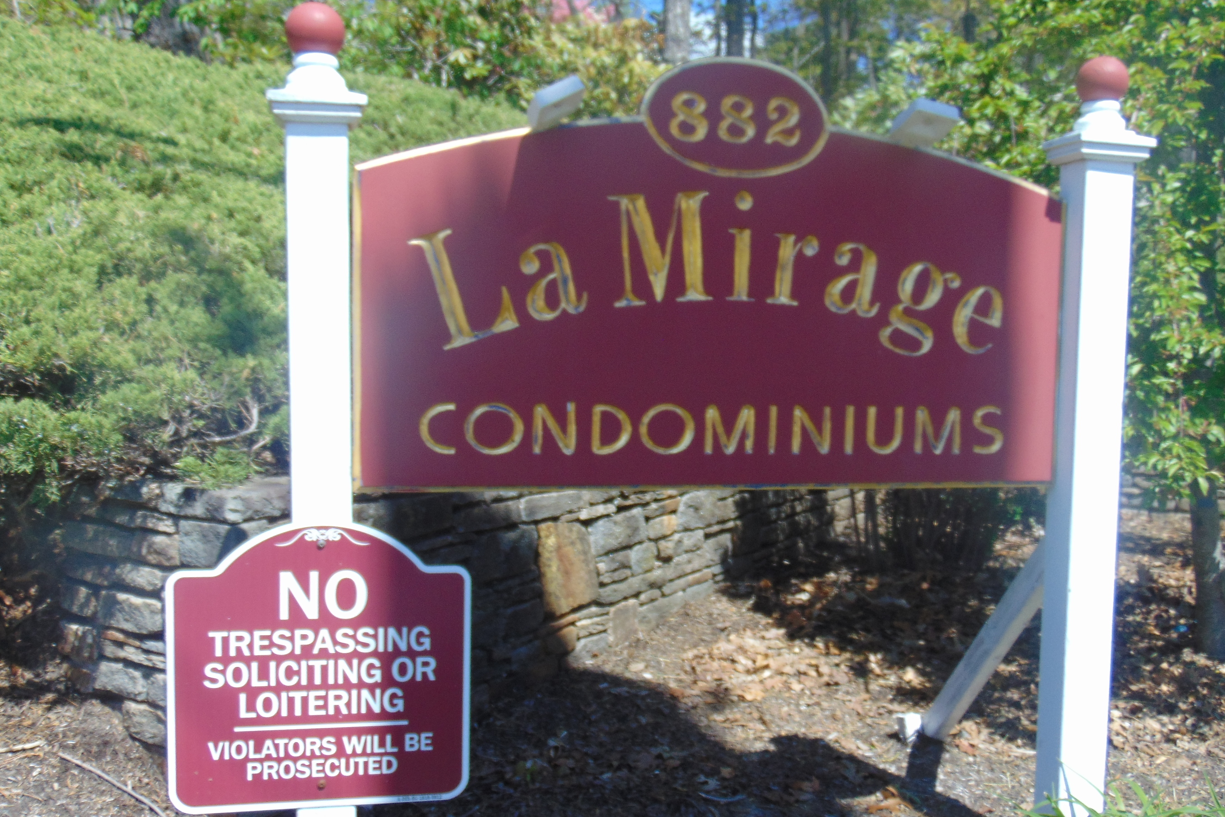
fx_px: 1293
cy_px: 463
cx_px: 629
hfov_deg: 50.7
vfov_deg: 35.0
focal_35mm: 38
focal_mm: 6.3
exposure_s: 1/500
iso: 80
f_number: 3.2
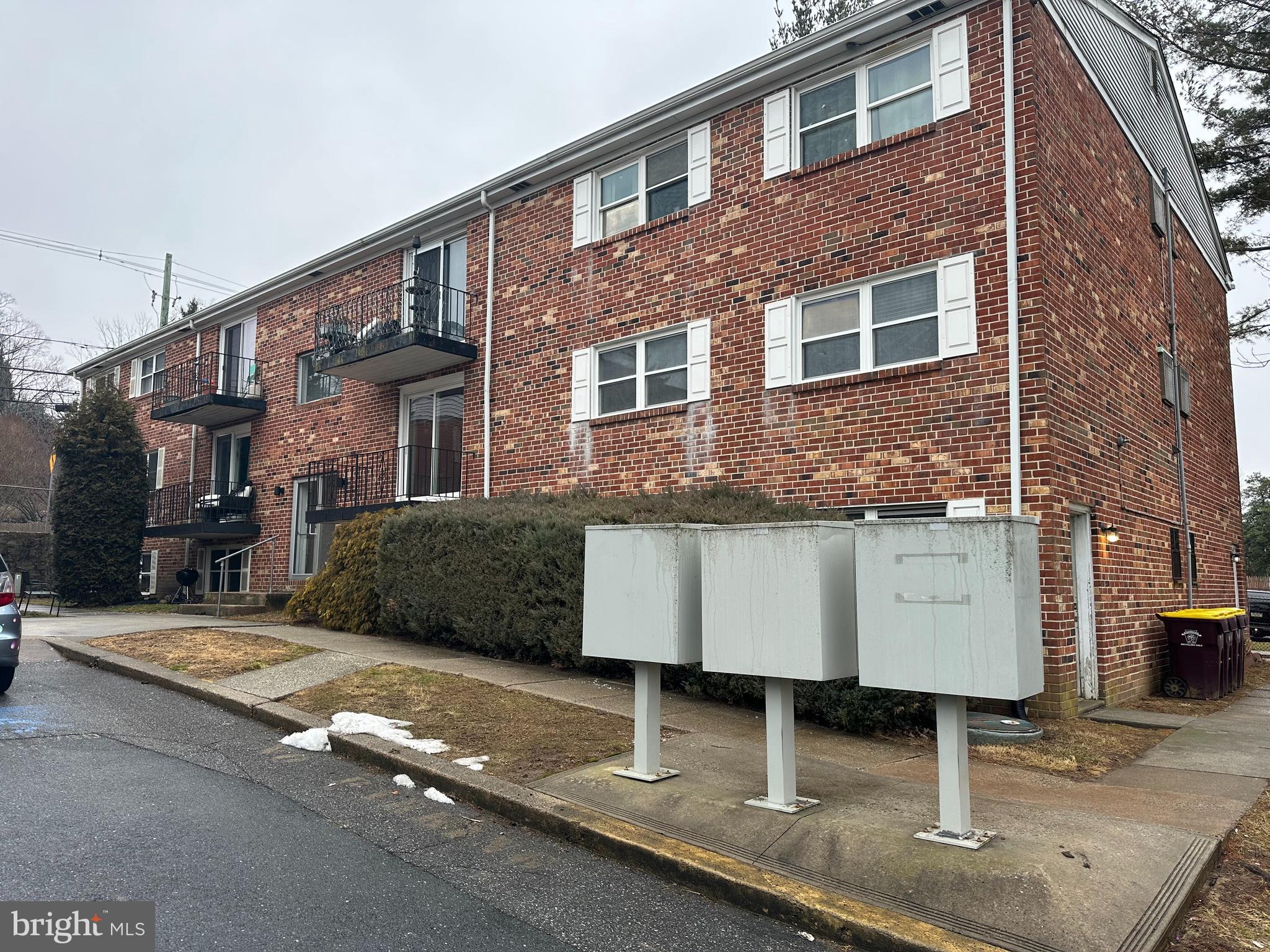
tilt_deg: +6.4
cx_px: 635
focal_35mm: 24
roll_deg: -0.8
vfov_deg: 56.8
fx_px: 881
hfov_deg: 71.6
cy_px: 476
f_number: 1.78
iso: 80
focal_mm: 6.86
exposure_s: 1/390
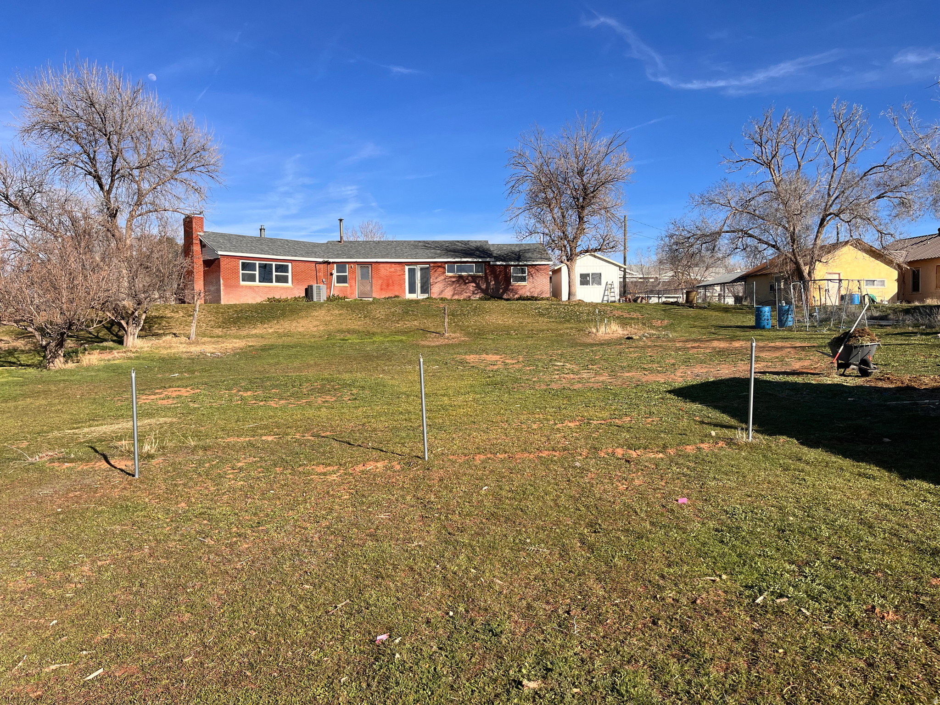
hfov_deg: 67.3
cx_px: 470
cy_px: 352
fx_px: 706
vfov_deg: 53.1
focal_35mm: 26
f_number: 1.6
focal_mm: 5.1
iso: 50
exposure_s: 1/3311
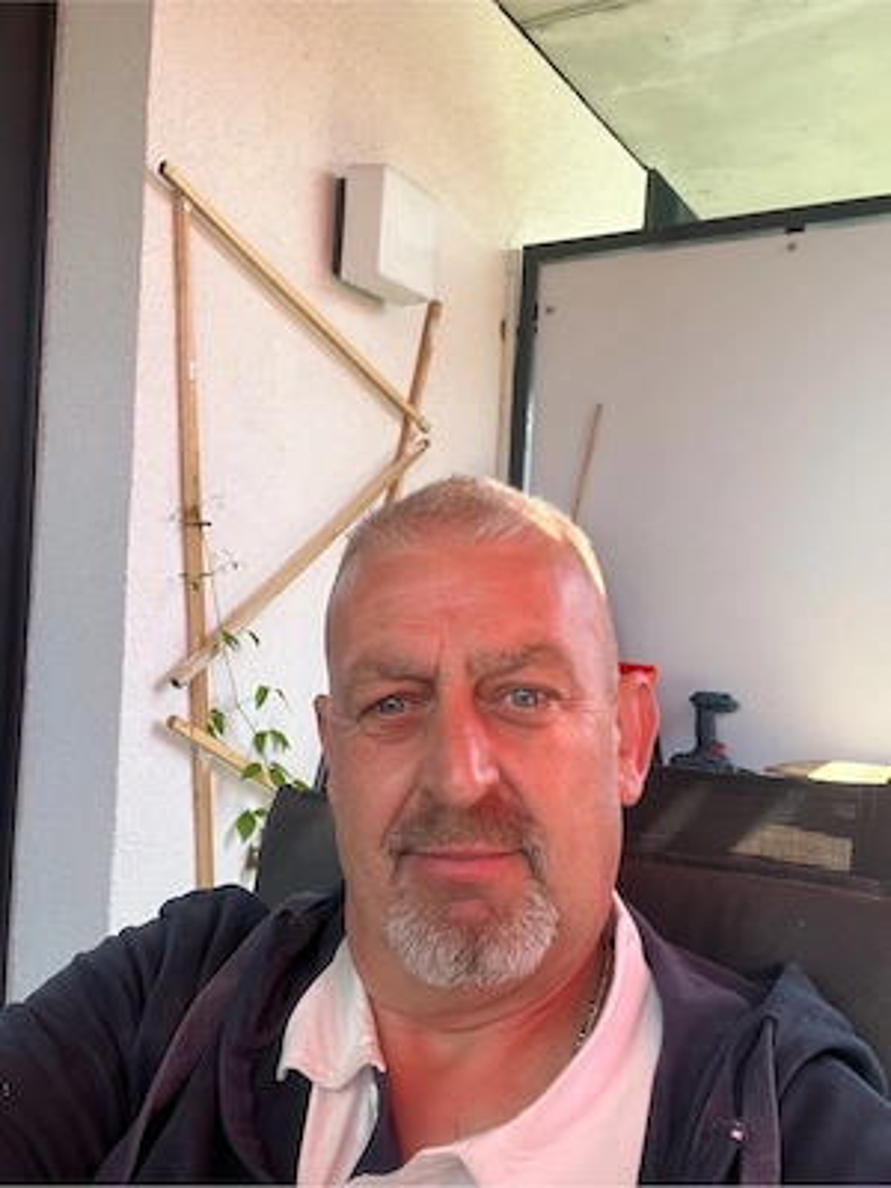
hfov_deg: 46.8
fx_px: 1030
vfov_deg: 60.0
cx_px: 446
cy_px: 594
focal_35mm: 30
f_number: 2.2
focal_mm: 2.71
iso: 40
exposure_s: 1/121
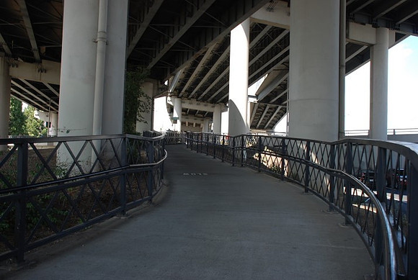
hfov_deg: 61.8
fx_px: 349
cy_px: 140
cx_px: 209
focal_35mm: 30
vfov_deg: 43.8
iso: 100
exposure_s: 1/160
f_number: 4
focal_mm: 20
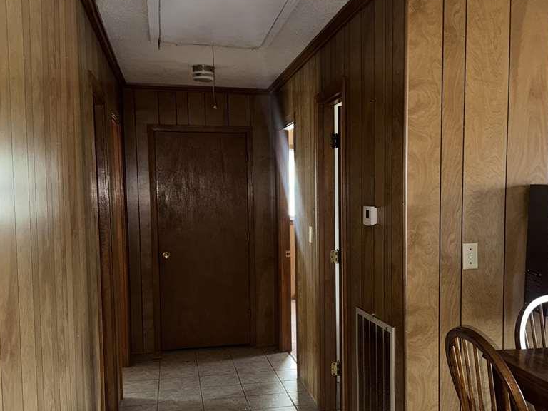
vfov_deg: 35.8
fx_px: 633
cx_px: 336
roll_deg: -0.1
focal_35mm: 40
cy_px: 252
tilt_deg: -6.0
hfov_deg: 46.5
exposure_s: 1/7
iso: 160
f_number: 1.78
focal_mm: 6.76
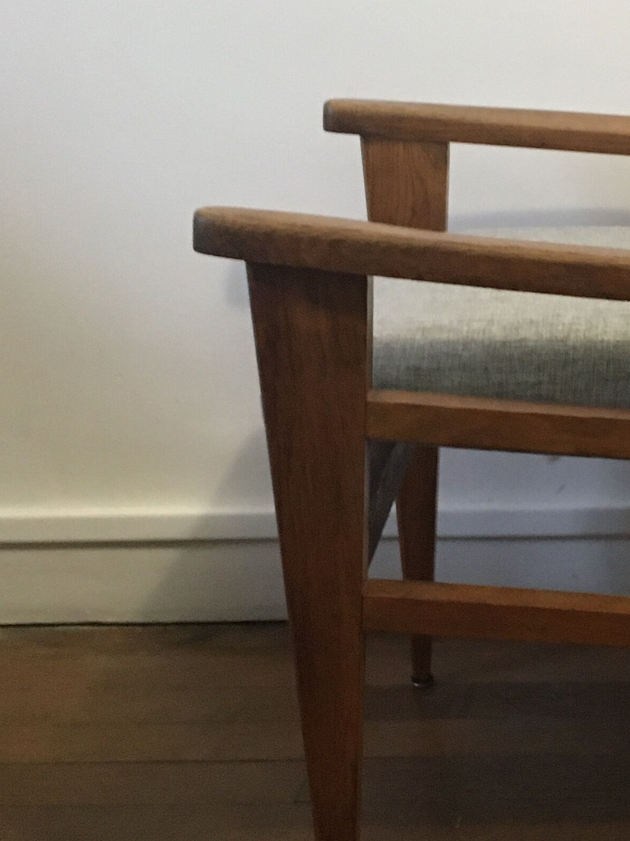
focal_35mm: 74
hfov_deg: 19.2
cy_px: 450
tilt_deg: -20.0
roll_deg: +3.2
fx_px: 1796
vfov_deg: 26.3
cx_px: 678
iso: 400
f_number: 2.2
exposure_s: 1/17
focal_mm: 4.15
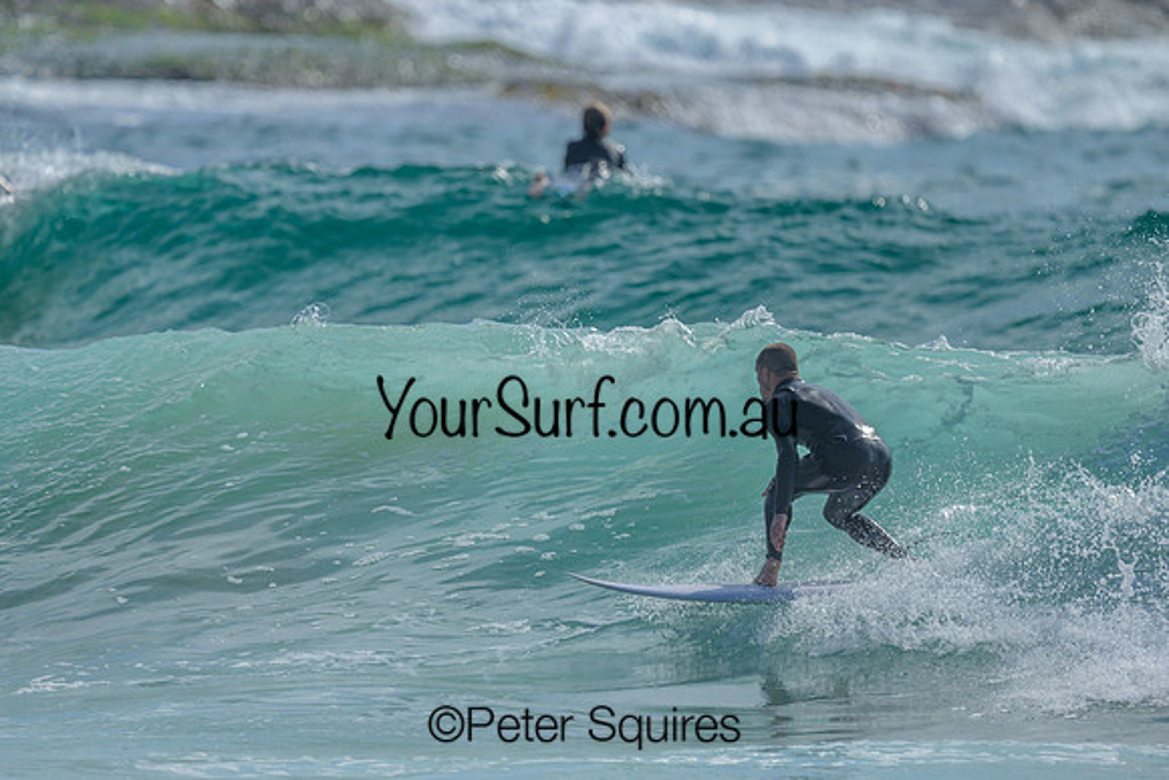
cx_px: 675
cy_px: 330
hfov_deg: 2.2
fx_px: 30012
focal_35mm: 924
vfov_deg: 1.5
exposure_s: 1/2000
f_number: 6.3
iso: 125
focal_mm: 800
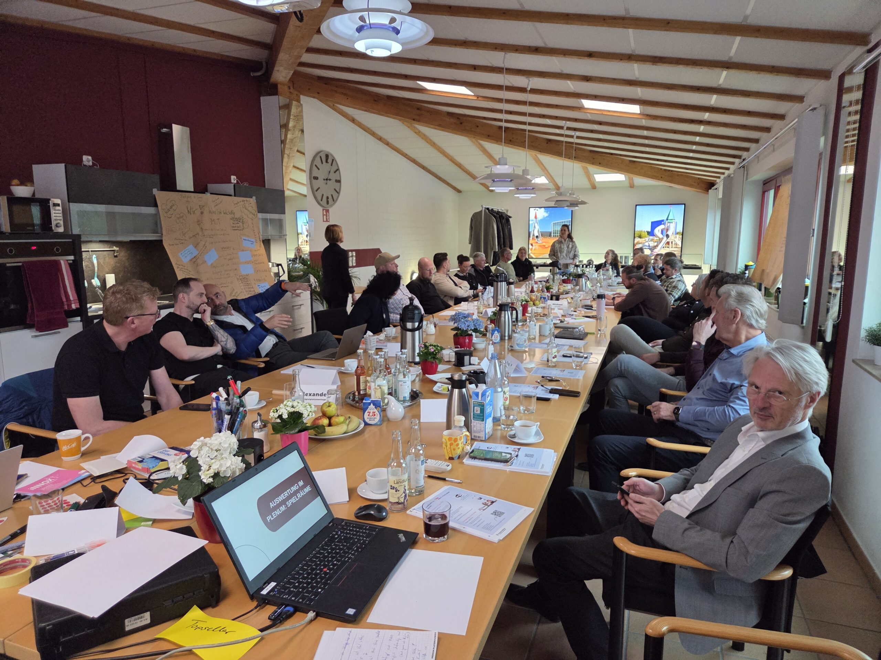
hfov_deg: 73.9
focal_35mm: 23
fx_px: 585
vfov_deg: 58.9
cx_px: 440
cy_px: 330
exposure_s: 1/100
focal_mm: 5.4
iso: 400
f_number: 1.8
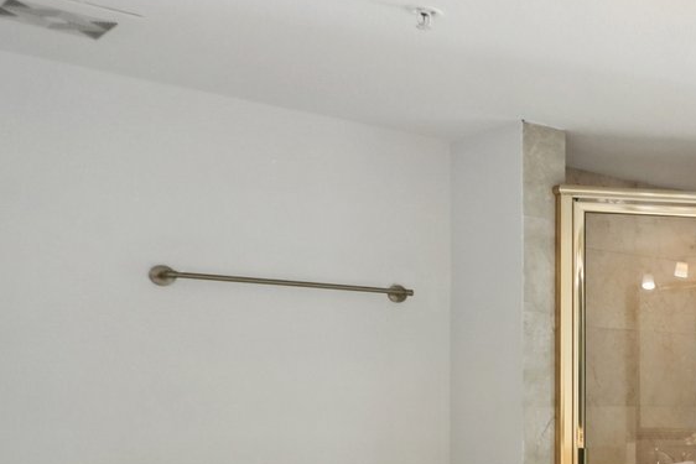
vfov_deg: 25.7
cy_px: 414
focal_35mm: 51
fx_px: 986
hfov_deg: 27.0
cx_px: 1050
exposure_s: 1/13
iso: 110
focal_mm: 14
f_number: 8
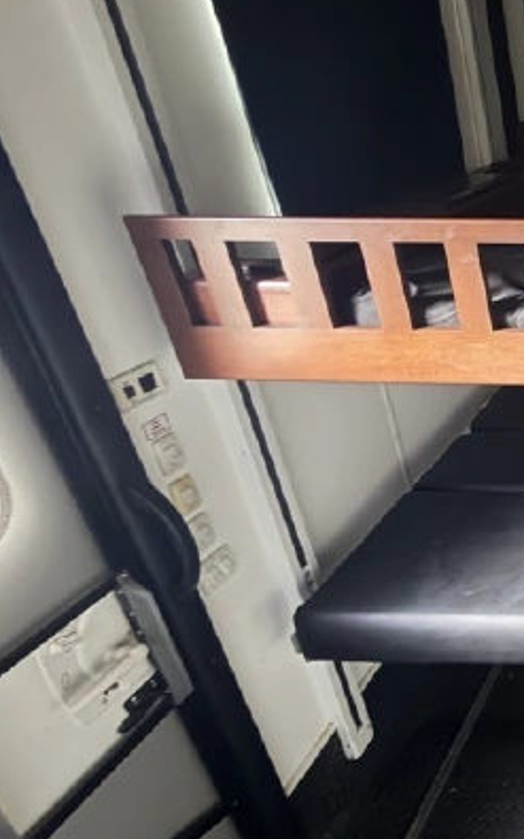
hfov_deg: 27.2
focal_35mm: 30
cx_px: 808
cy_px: 337
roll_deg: -0.9
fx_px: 686
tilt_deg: -23.2
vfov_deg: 62.4
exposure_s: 1/4
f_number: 2.2
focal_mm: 2.22
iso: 1000
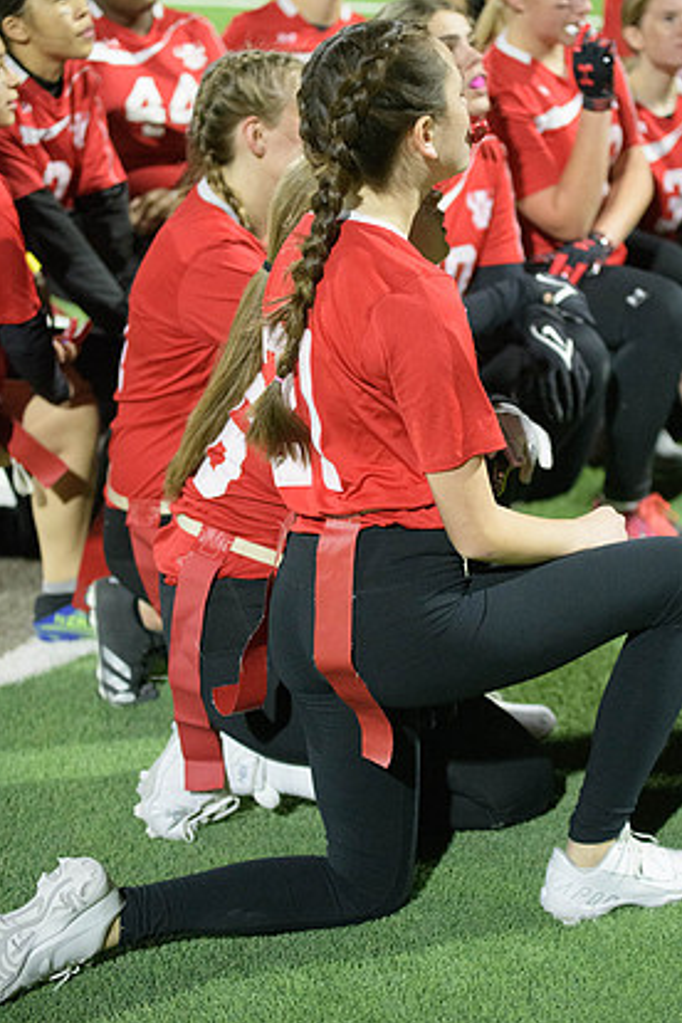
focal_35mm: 76
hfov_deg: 17.9
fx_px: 2159
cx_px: 361
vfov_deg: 26.6
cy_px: 474
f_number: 2.8
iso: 11400
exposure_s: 1/640
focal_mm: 70
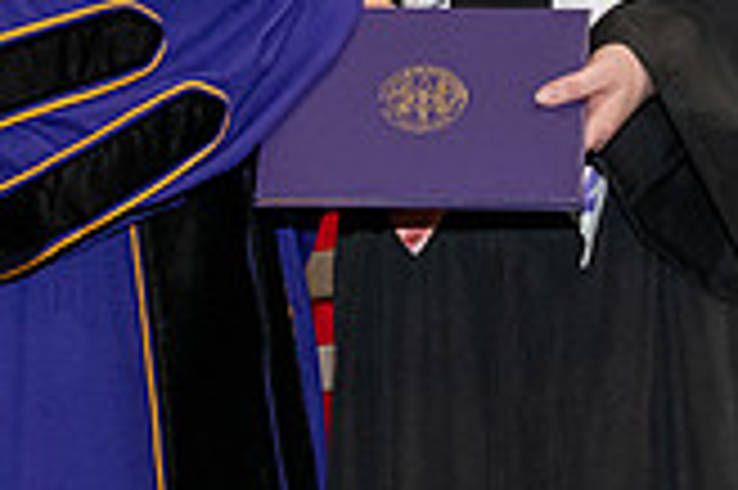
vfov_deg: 5.5
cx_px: 81
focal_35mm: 248
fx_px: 5079
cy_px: -281
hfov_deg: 8.3
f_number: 5
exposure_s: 1/200
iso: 2500
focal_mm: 70
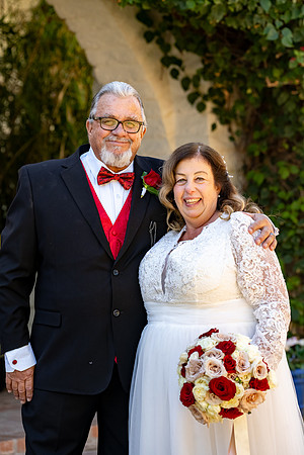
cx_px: 152
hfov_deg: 7.0
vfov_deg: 10.4
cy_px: 228
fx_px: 2495
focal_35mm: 197
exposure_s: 1/250
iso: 500
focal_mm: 197
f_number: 5.6
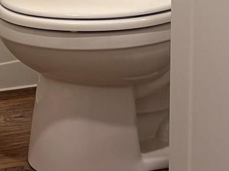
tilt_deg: -7.2
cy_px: -174
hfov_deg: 14.0
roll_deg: +0.2
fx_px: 912
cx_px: -20
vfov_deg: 9.9
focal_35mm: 138
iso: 80
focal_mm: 5.96
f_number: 1.6
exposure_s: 1/60
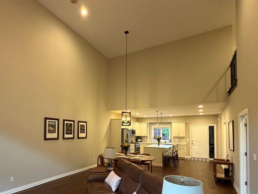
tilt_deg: +2.1
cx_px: 111
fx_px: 156
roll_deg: -0.5
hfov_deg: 78.6
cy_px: 127
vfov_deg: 62.1
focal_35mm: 21
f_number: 2.2
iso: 500
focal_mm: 2.22
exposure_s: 1/60
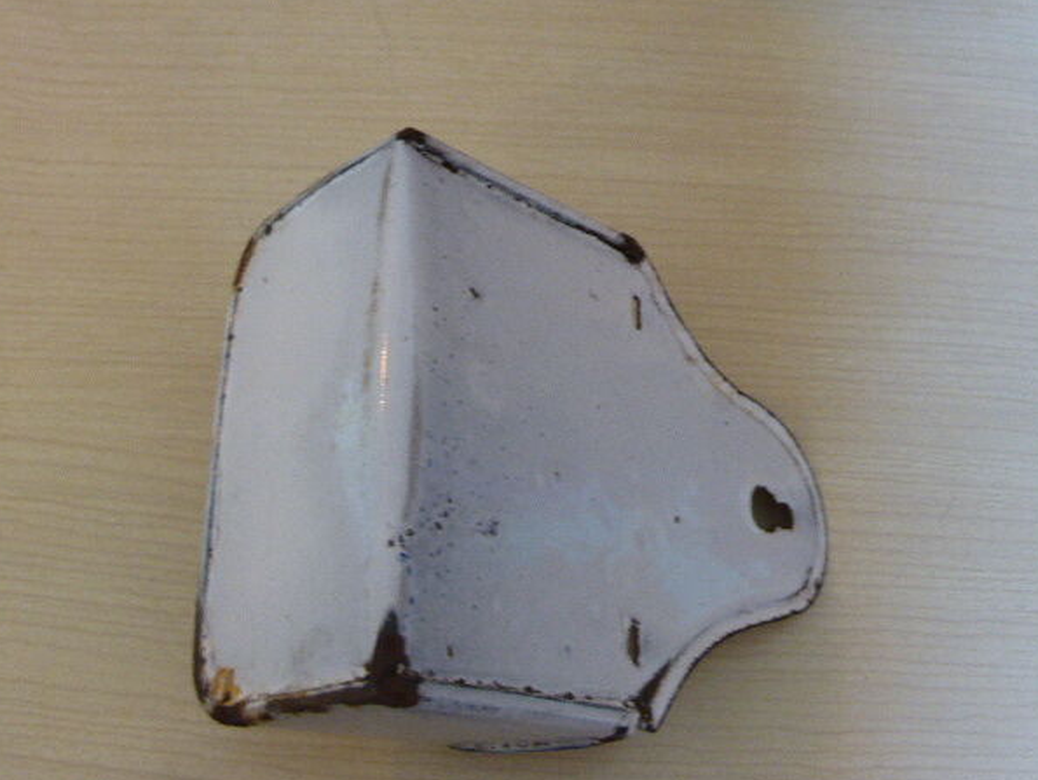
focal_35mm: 43
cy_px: 384
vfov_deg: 33.6
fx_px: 1290
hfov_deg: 43.8
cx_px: 502
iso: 400
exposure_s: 1/13
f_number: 3.9
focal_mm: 6.9
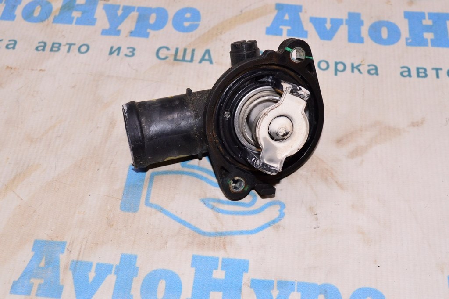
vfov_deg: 28.9
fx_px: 579
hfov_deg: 42.4
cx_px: 224
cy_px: 150
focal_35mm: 46
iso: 1600
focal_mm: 31
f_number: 8
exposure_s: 1/160
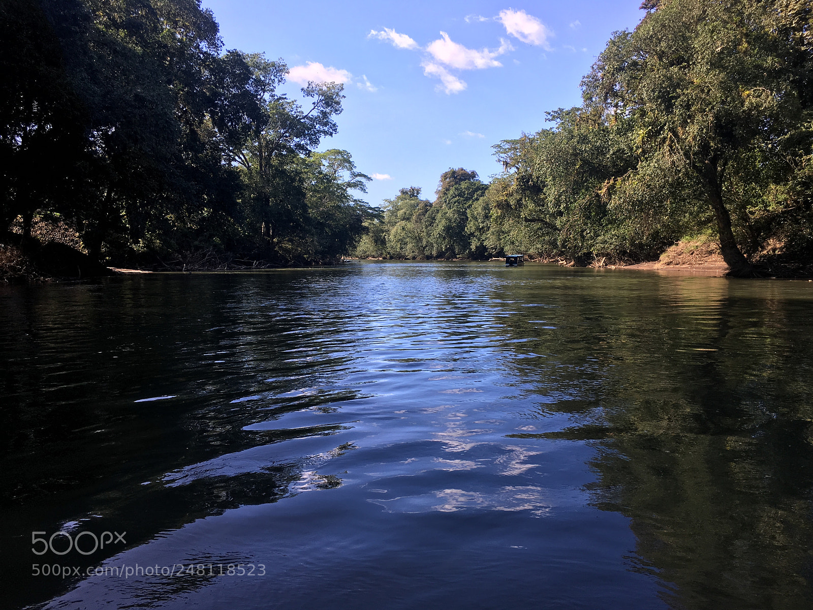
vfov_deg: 48.2
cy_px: 305
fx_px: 681
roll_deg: +0.0
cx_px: 406
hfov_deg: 61.7
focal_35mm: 29
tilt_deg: -3.6
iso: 25
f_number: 2.2
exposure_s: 1/630
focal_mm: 4.15
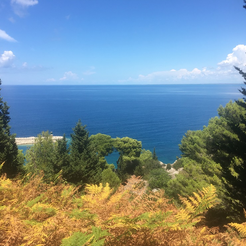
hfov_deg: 47.2
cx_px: 130
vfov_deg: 47.2
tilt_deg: -7.5
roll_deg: +1.1
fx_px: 281
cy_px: 124
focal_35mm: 35
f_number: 2.2
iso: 25
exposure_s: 1/1350
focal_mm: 4.15
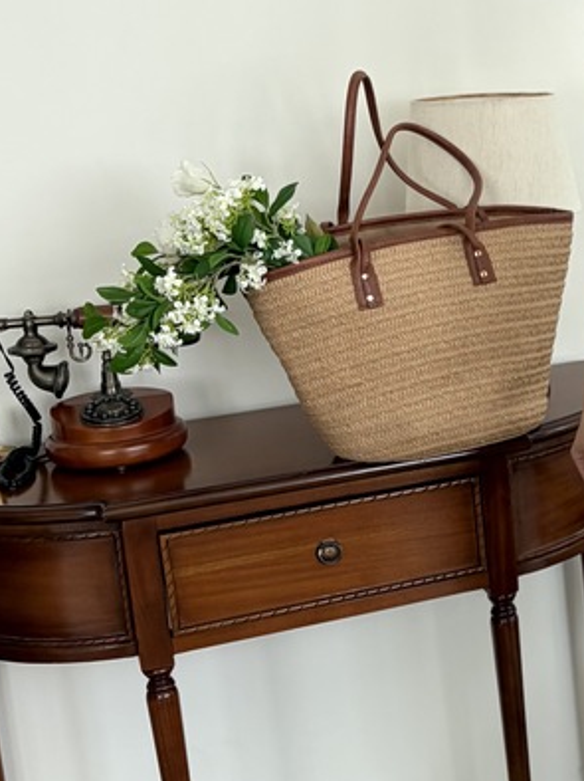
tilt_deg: -13.1
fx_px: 1486
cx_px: 691
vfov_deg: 29.2
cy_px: 260
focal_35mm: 66
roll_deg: +2.2
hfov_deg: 20.8
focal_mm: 5.96
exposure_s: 1/122
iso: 40
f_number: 1.6
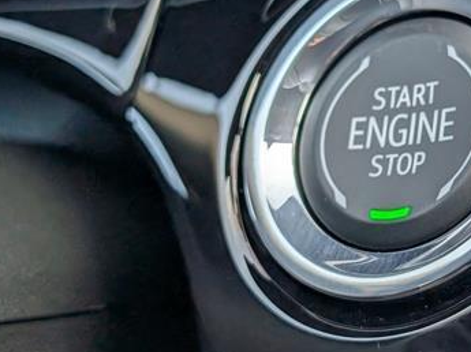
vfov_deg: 16.2
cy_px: 143
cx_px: 401
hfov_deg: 21.2
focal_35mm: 91
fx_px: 1237
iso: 154
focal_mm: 6.9
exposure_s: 1/526
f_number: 1.68
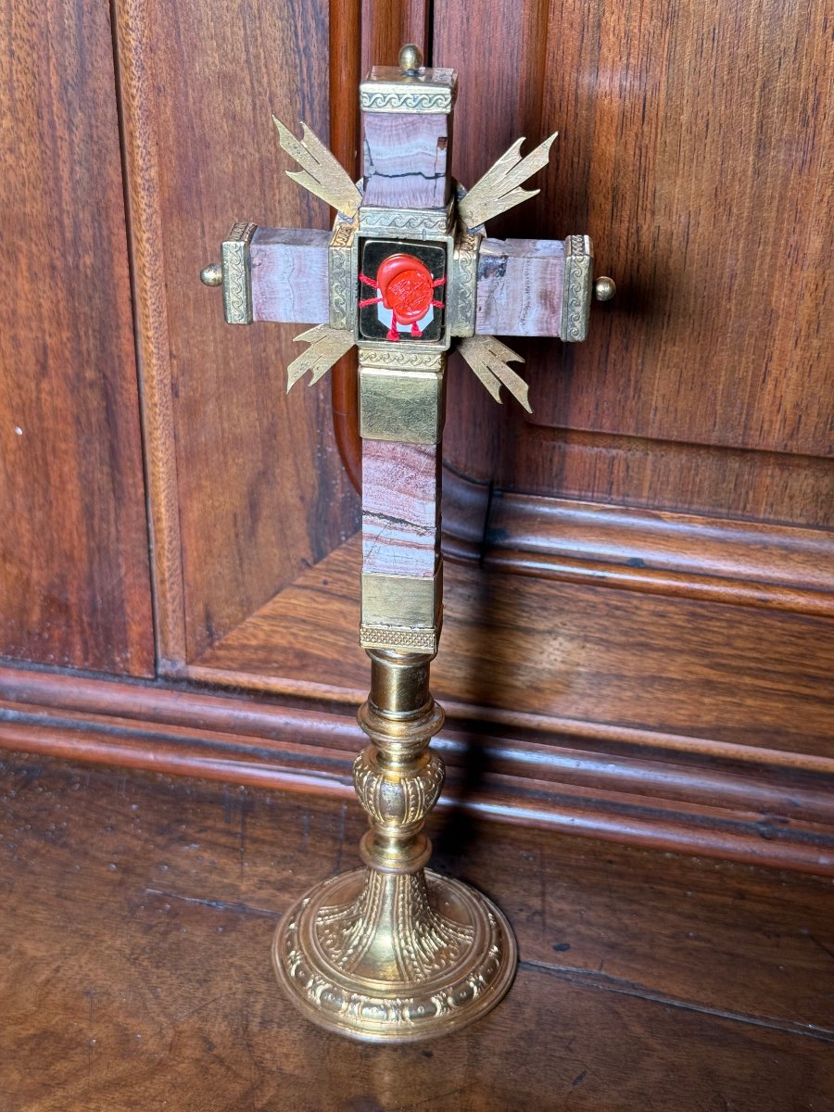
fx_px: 1542
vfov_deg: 39.7
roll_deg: -1.8
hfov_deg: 30.3
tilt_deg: -28.8
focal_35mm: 48
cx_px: 417
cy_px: 556
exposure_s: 1/84
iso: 100
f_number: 1.78
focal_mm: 6.76
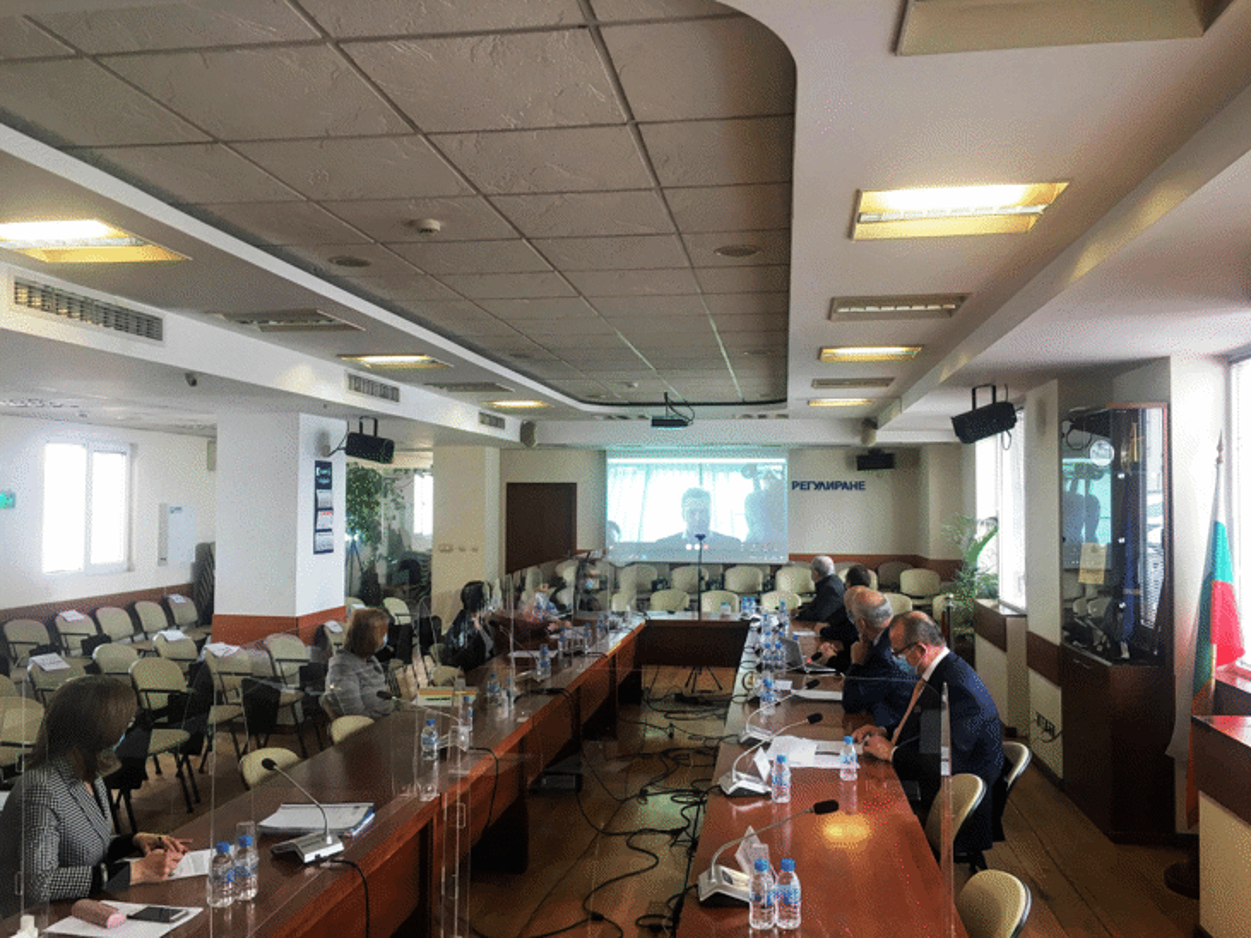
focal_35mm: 29
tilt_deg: +2.8
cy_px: 469
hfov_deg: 61.7
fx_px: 1048
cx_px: 626
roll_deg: -0.6
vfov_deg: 48.2
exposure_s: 1/33
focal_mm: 4.15
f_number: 2.2
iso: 64
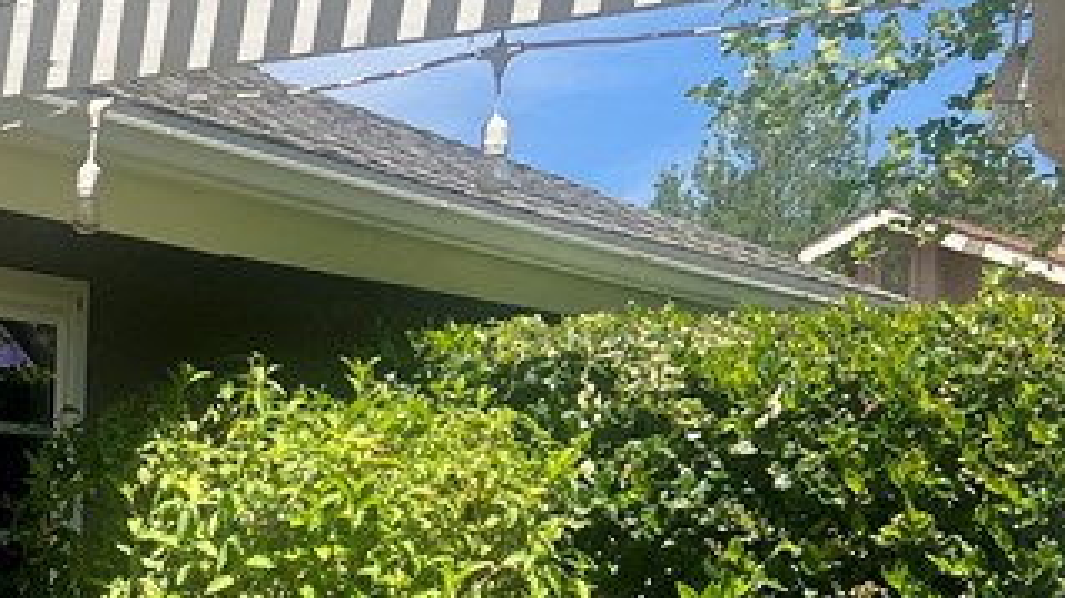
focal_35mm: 91
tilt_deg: -4.5
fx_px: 2568
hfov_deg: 20.1
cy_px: 785
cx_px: -554
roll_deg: -1.1
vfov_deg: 12.8
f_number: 1.5
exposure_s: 1/2008
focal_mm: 5.7
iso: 50
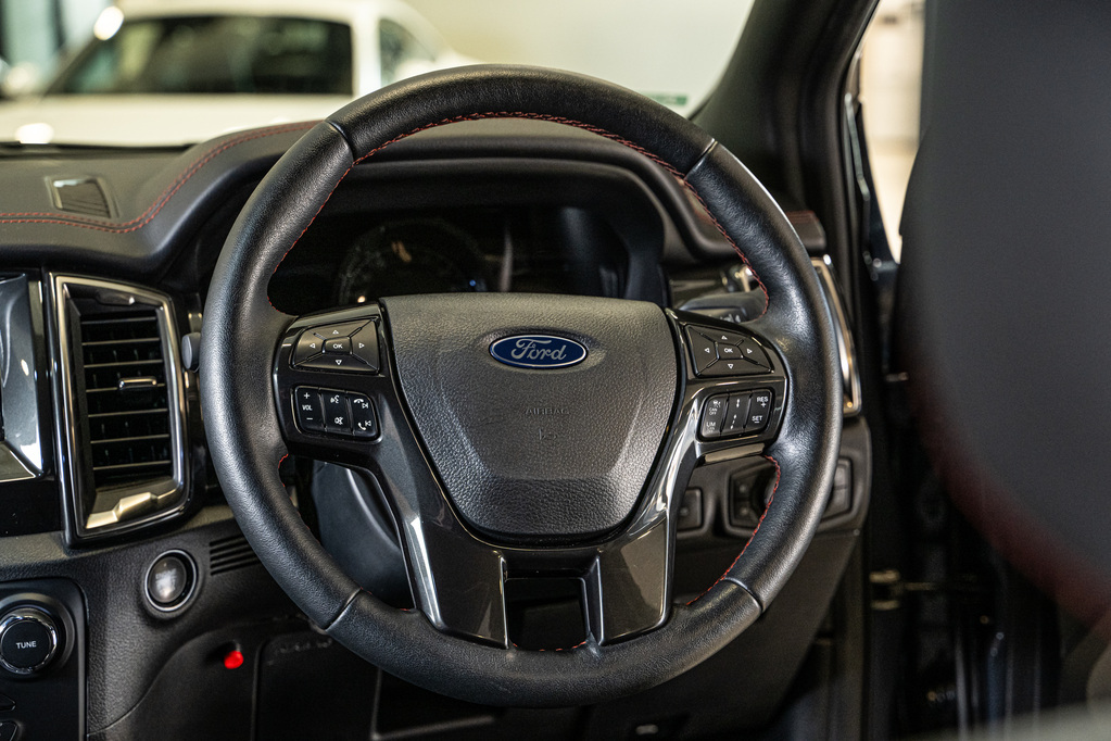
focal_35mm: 60
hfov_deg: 33.4
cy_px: 370
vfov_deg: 22.6
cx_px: 556
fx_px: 1852
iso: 1600
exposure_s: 1/160
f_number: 4
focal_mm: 60
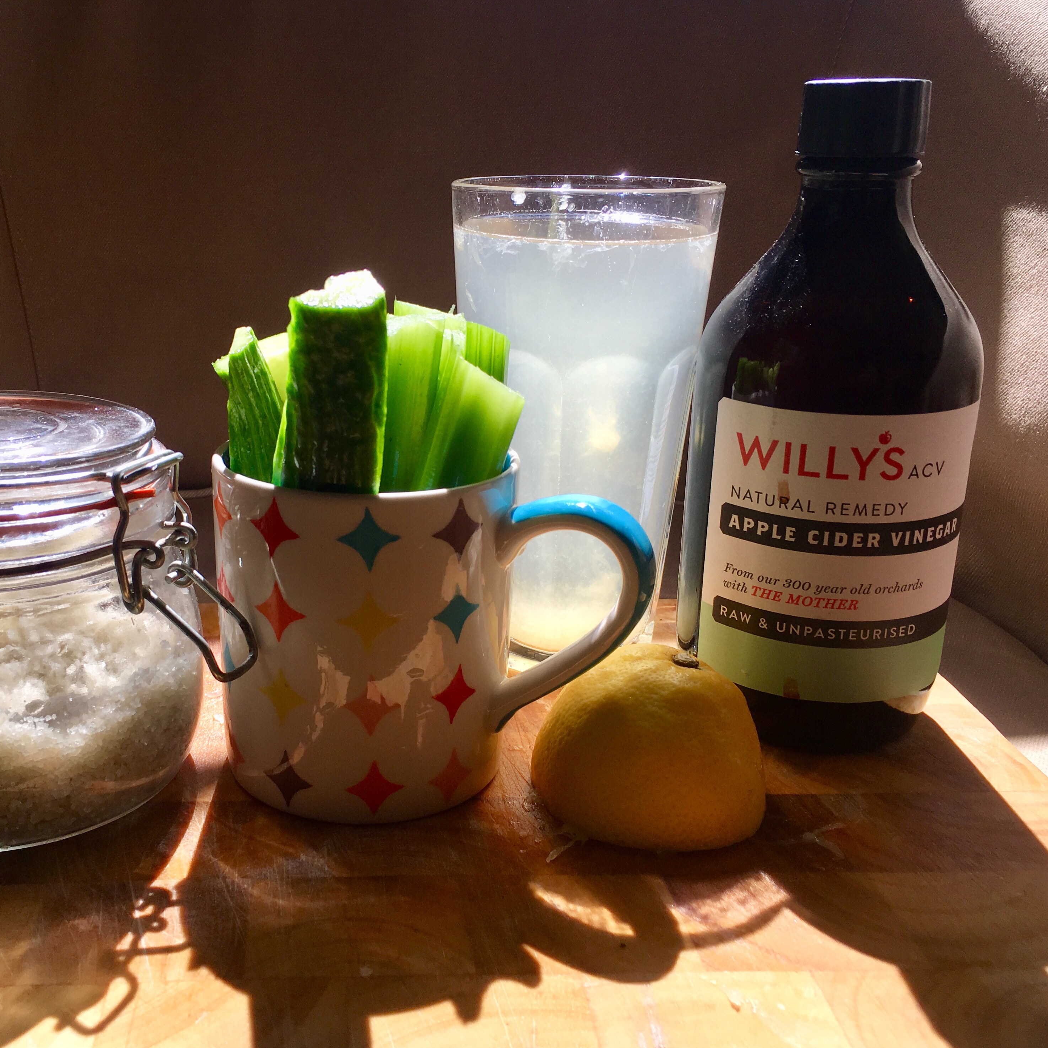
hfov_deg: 46.9
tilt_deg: -17.4
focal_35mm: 35
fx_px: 1199
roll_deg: -1.0
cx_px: 404
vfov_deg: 47.2
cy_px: 525
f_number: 2.2
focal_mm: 4.15
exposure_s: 1/693
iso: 25
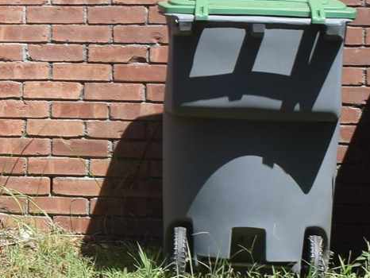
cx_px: -413
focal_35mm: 171
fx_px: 1829
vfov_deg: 8.7
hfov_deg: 10.5
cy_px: 24
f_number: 9
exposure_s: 1/320
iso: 200
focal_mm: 18
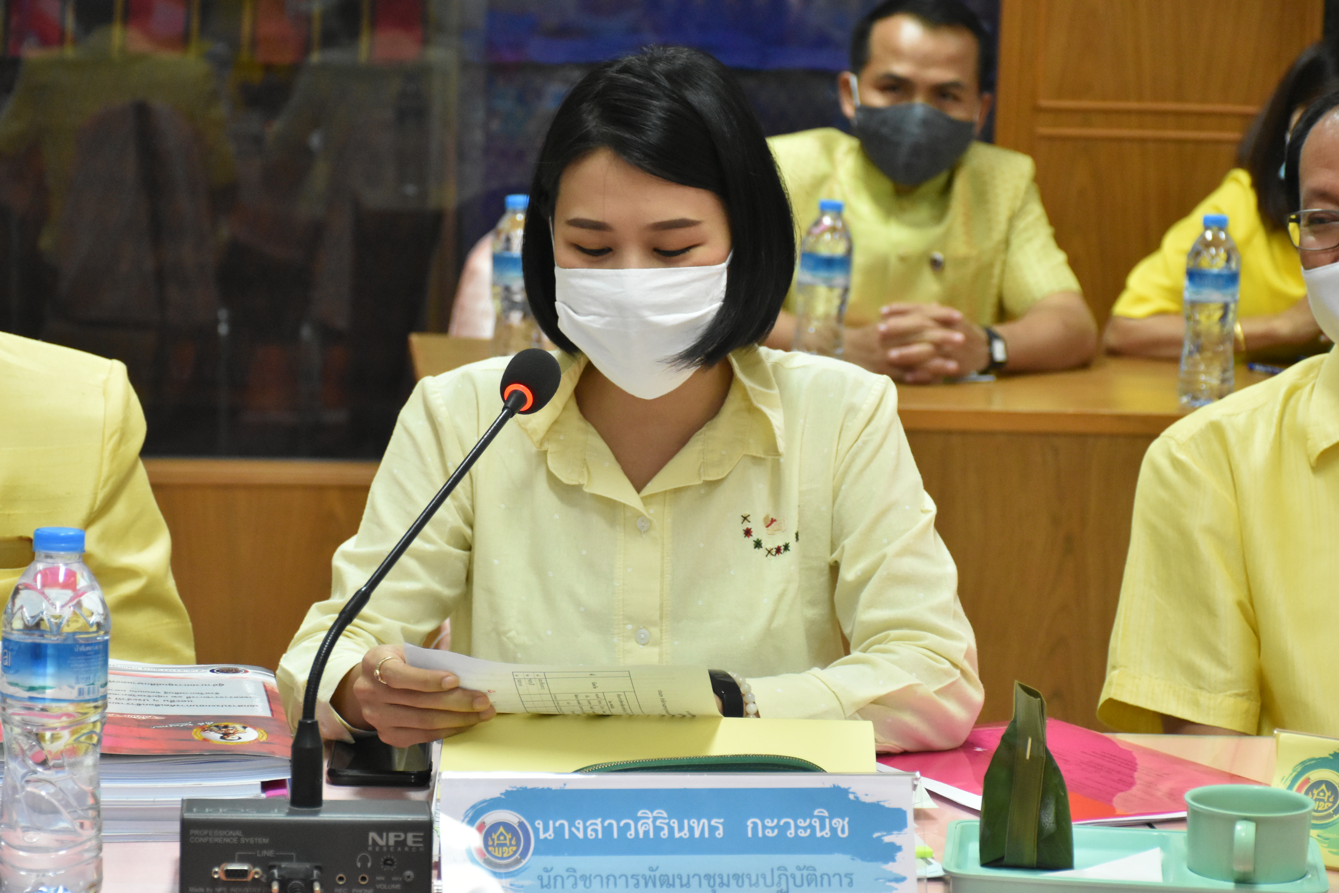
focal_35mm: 99
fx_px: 3682
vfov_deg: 13.8
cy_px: 446
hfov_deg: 20.6
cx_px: 670
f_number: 5
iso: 3200
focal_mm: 66
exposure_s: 1/125
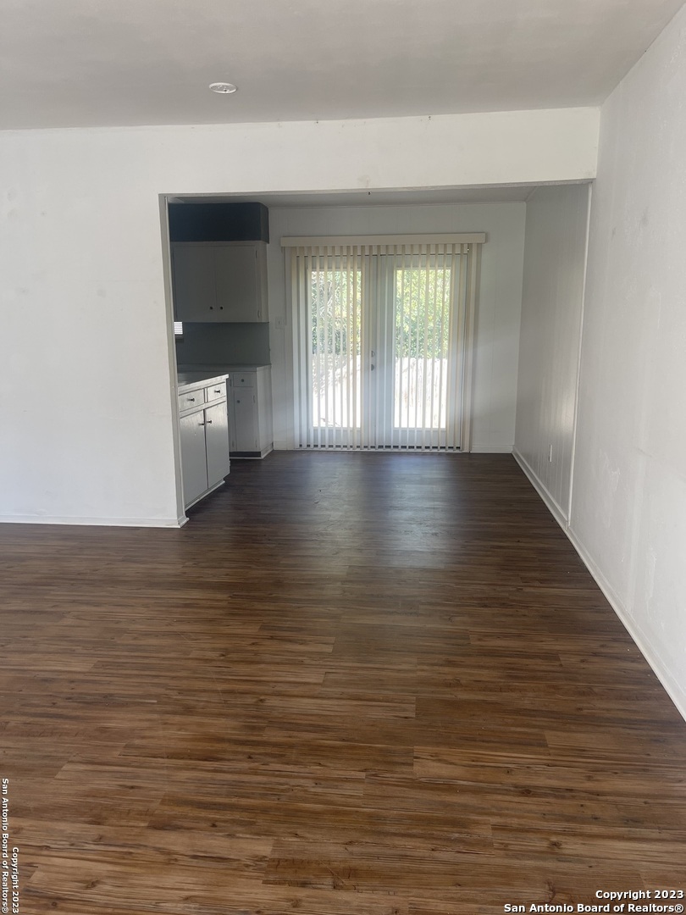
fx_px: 687
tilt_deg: -9.9
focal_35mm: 26
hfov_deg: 53.1
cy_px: 458
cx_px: 343
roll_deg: +0.3
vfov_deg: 67.3
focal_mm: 5.1
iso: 50
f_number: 1.6
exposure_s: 1/121
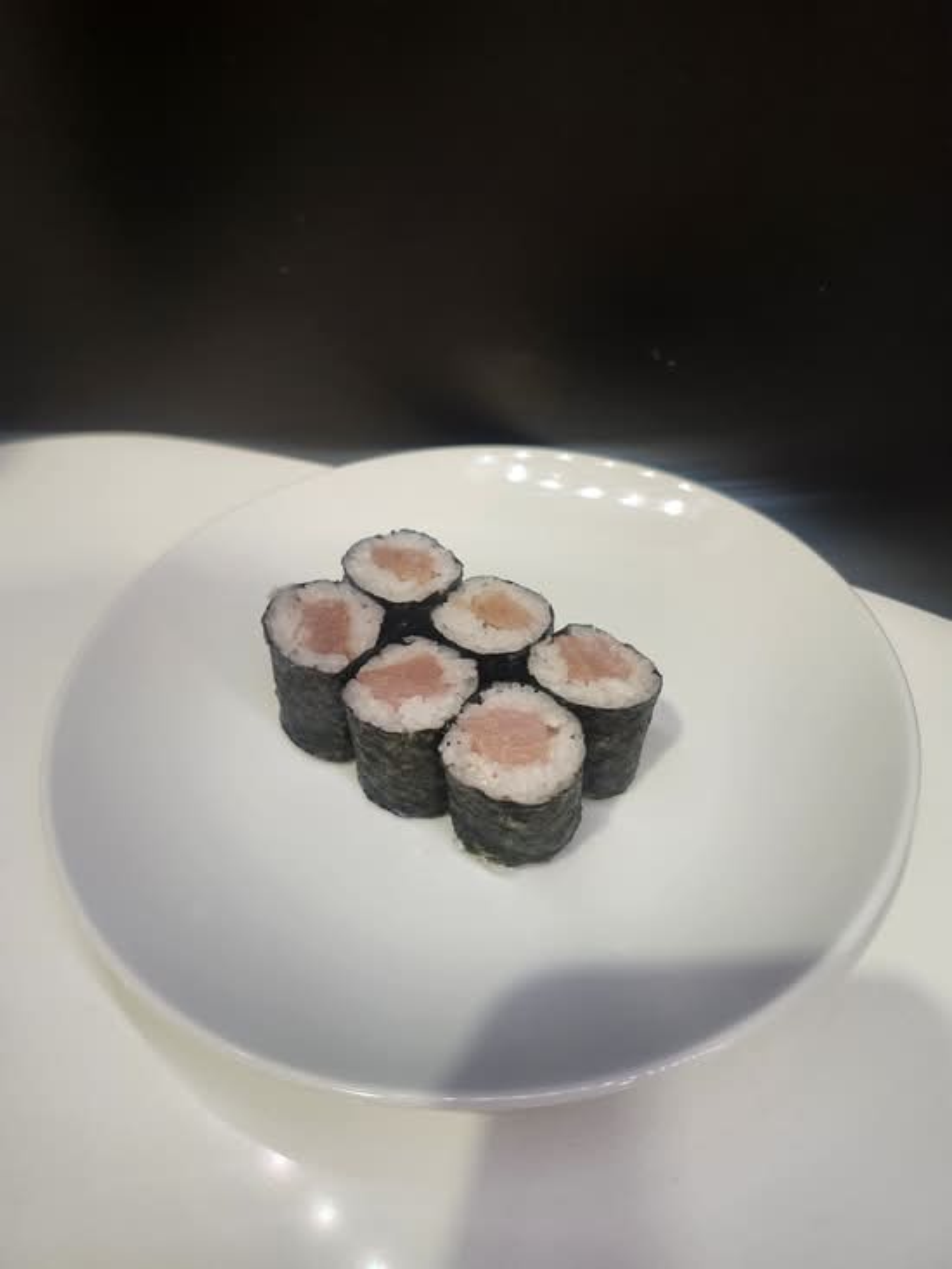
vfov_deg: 73.9
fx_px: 843
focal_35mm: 23
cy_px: 634
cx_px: 476
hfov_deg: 58.9
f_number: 1.8
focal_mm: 5.54
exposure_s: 1/100
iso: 400
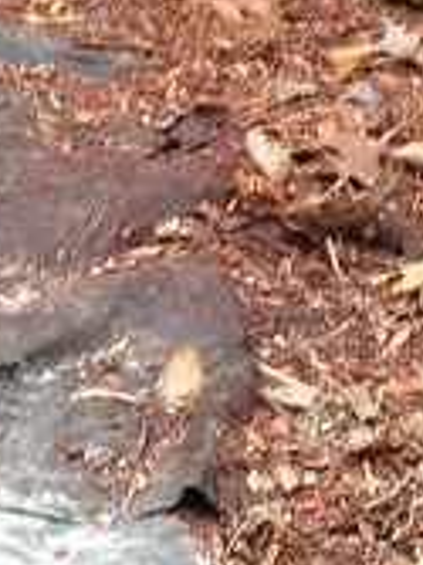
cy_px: 145
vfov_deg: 11.1
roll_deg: +0.4
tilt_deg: -23.6
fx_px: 2904
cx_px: -487
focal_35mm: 178
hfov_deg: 7.9
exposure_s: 1/139
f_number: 2.2
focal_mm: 4.15
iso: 32
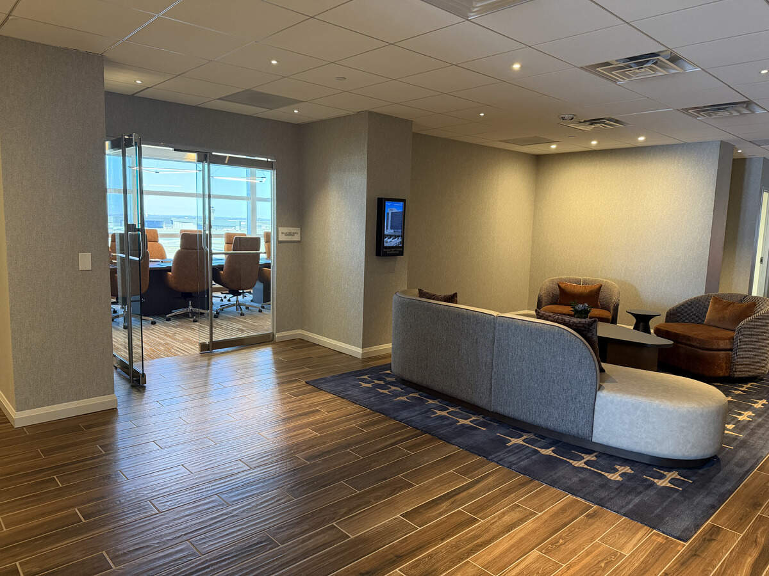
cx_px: 384
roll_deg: -1.7
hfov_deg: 71.6
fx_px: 533
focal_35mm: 24
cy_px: 288
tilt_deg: -7.6
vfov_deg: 56.8
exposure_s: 1/60
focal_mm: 6.76
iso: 400
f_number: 1.78
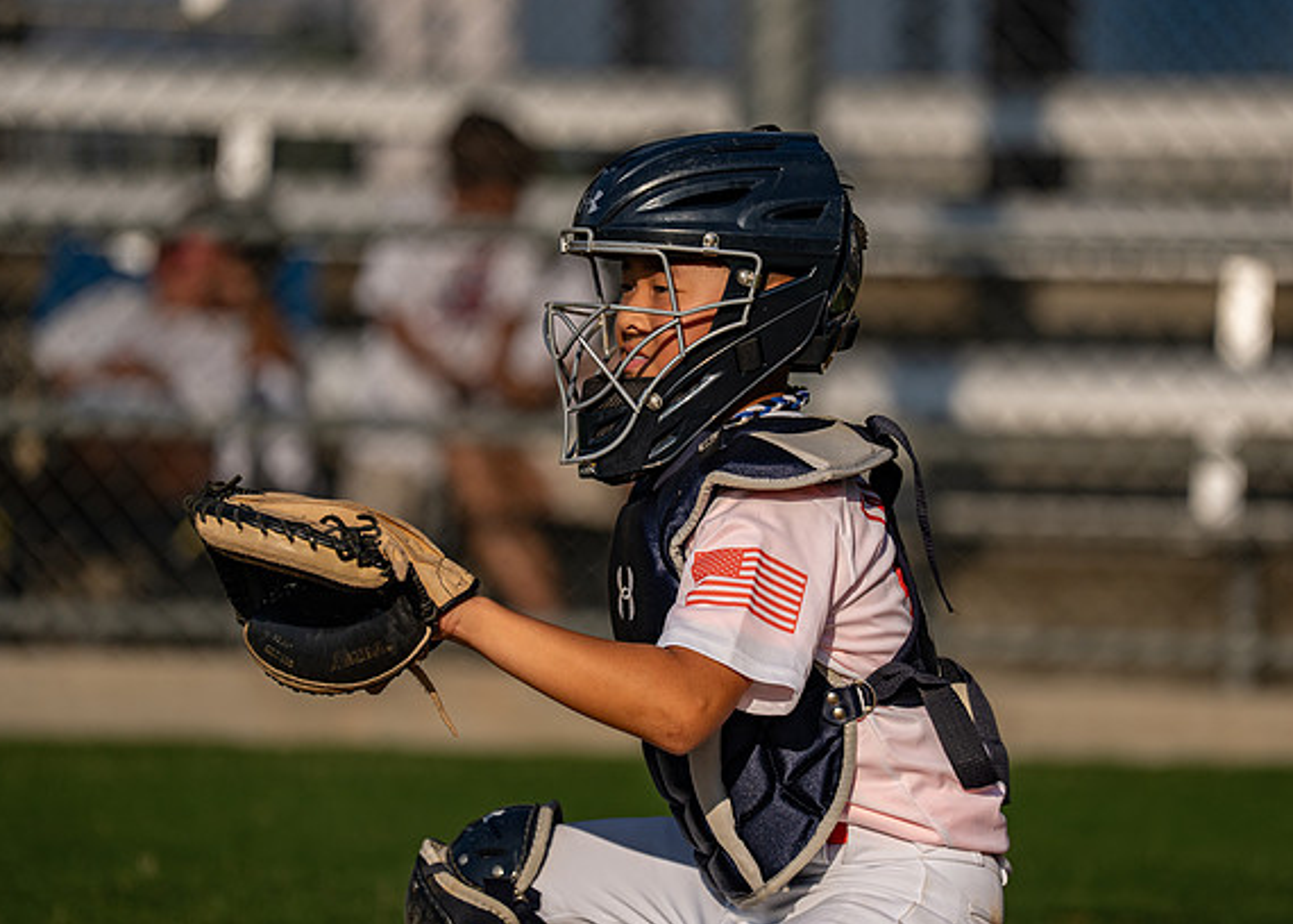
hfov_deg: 8.0
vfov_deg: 5.7
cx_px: 708
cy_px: 475
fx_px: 9216
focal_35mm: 251
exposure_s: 1/8000
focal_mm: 194
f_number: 2.8
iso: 200
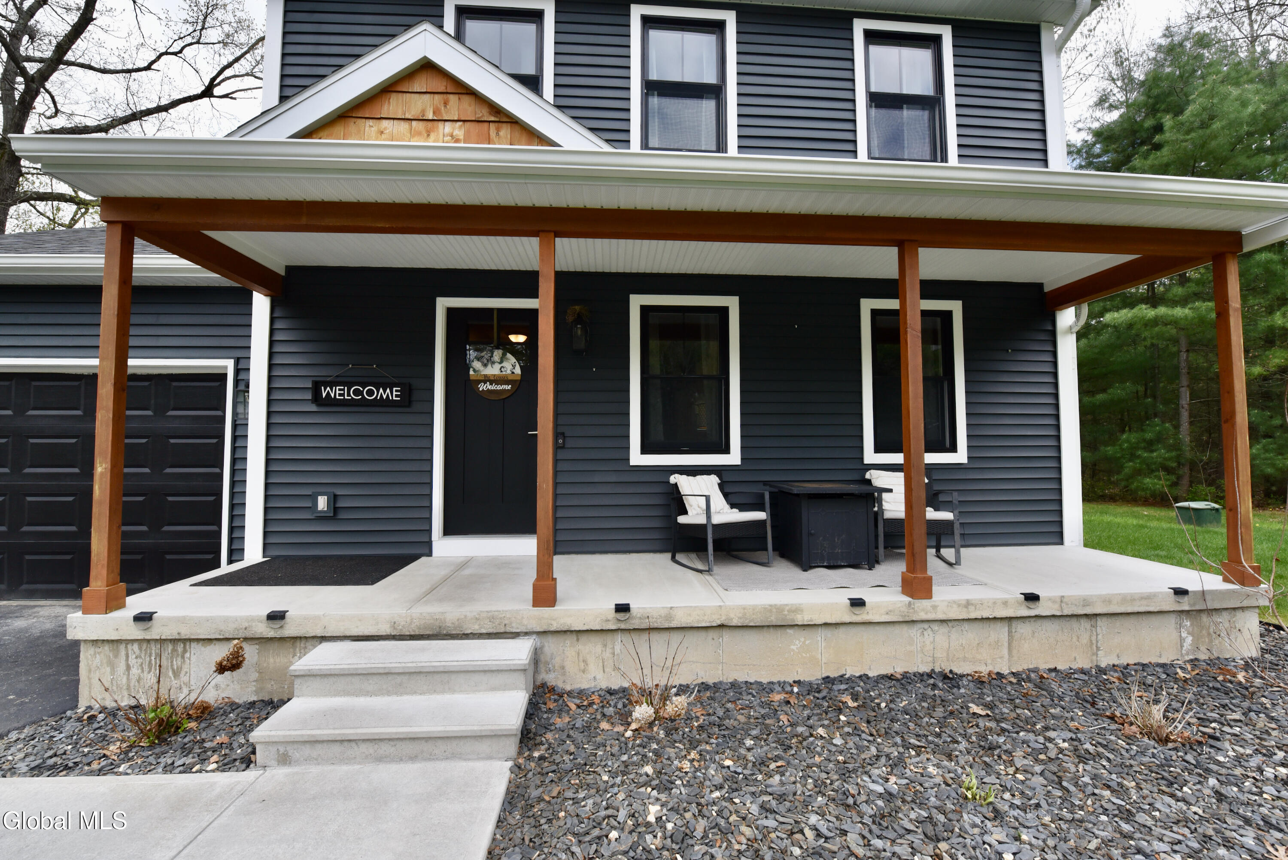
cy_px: 430
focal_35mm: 14
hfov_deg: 104.2
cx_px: 644
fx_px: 501
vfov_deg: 81.3
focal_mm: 14
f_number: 11
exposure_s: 1/500
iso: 800
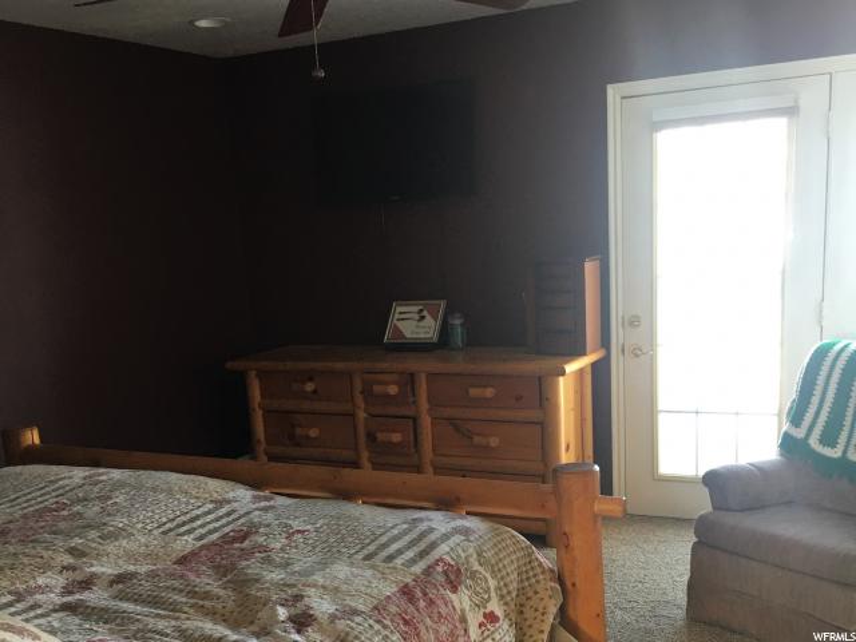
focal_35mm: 29
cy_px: 321
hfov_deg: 61.7
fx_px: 717
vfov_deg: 48.2
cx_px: 428
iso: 32
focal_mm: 4.15
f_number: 2.2
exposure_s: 1/15
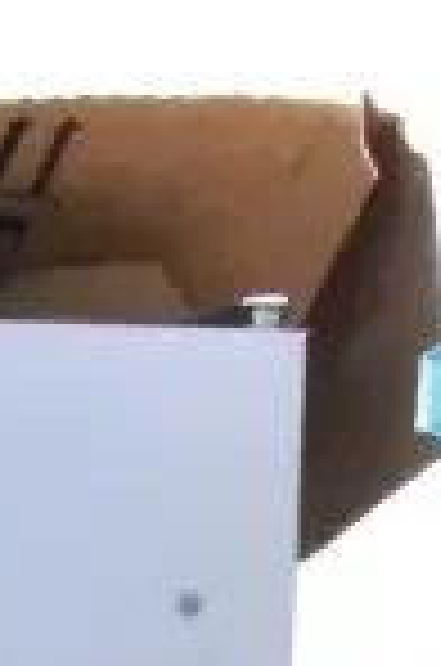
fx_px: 3434
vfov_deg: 9.0
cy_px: 1987
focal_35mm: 186
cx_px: -770
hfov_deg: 6.8
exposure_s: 1/1000
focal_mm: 20
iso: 6400
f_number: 16
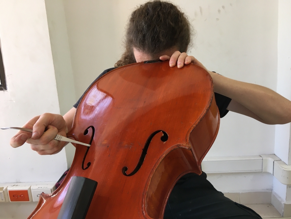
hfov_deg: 61.7
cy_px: 110
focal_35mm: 29
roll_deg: +4.3
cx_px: 146
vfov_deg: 48.2
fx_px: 244
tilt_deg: -12.0
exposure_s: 1/30
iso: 50
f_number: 2.2
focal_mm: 4.15
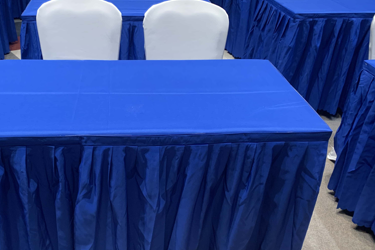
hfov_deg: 52.4
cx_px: 134
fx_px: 375
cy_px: 143
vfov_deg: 36.8
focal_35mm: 36
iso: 250
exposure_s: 1/50
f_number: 1.8
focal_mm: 4.25
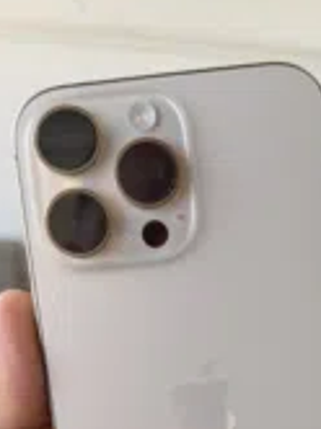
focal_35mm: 58
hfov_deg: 25.0
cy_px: 447
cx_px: 212
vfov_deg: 30.5
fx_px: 719
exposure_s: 1/401
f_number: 1.78
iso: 80
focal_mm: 6.76
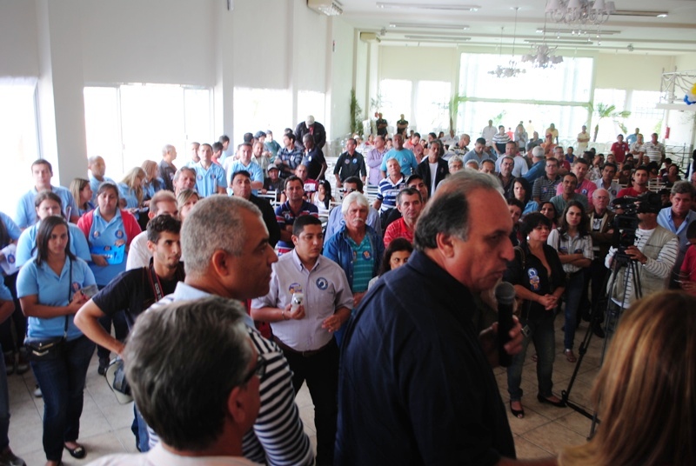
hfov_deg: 57.2
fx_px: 639
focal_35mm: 33
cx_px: 348
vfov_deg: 40.1
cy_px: 233
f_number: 3.8
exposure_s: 1/20
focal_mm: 22
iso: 100
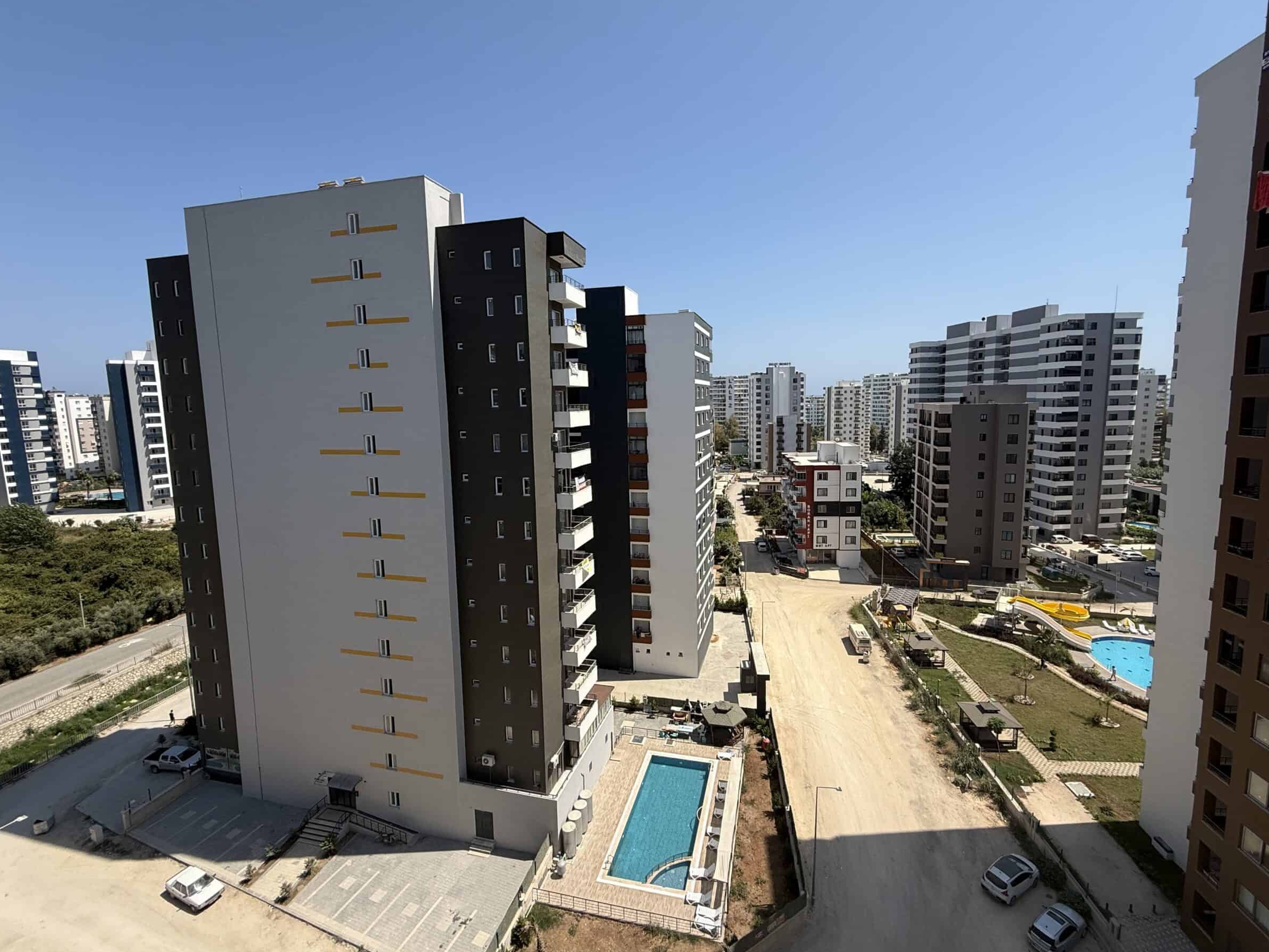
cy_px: 462
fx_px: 550
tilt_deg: -6.3
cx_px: 659
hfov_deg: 98.1
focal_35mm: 15
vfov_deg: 81.7
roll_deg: +1.8
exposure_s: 1/2506
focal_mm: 2.22
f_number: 2.2
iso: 50
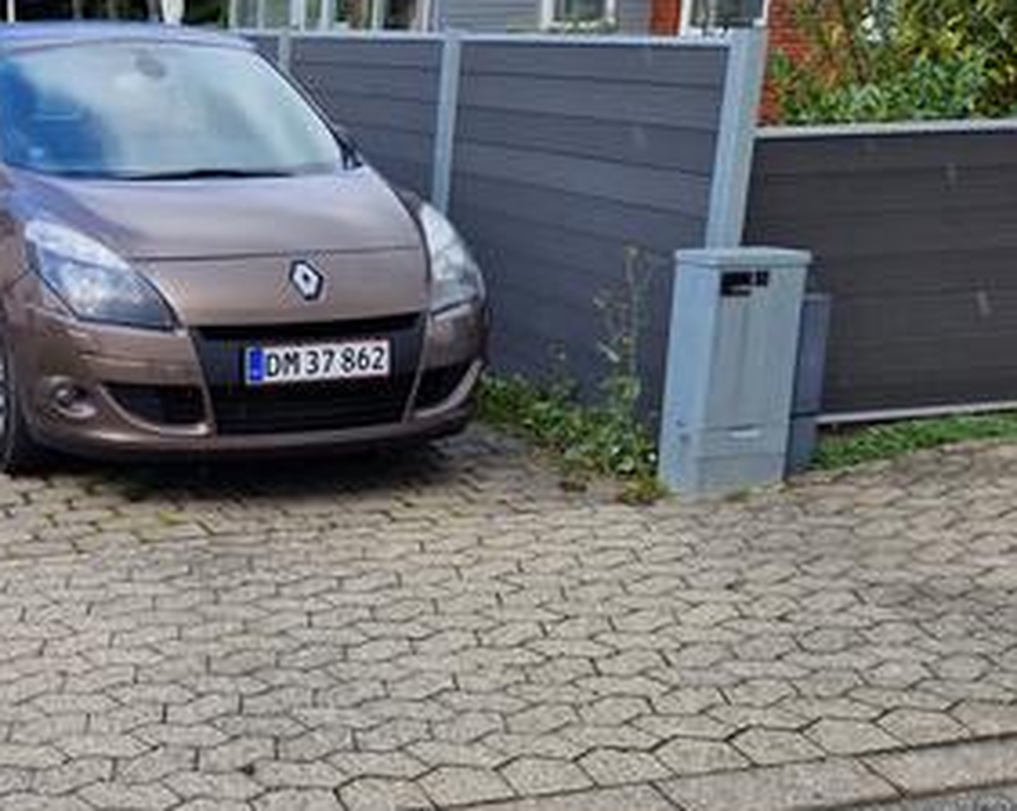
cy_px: 398
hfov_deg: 35.6
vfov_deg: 31.4
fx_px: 1443
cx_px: 29
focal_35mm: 48
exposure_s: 1/558
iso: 50
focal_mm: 5.4
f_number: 1.8
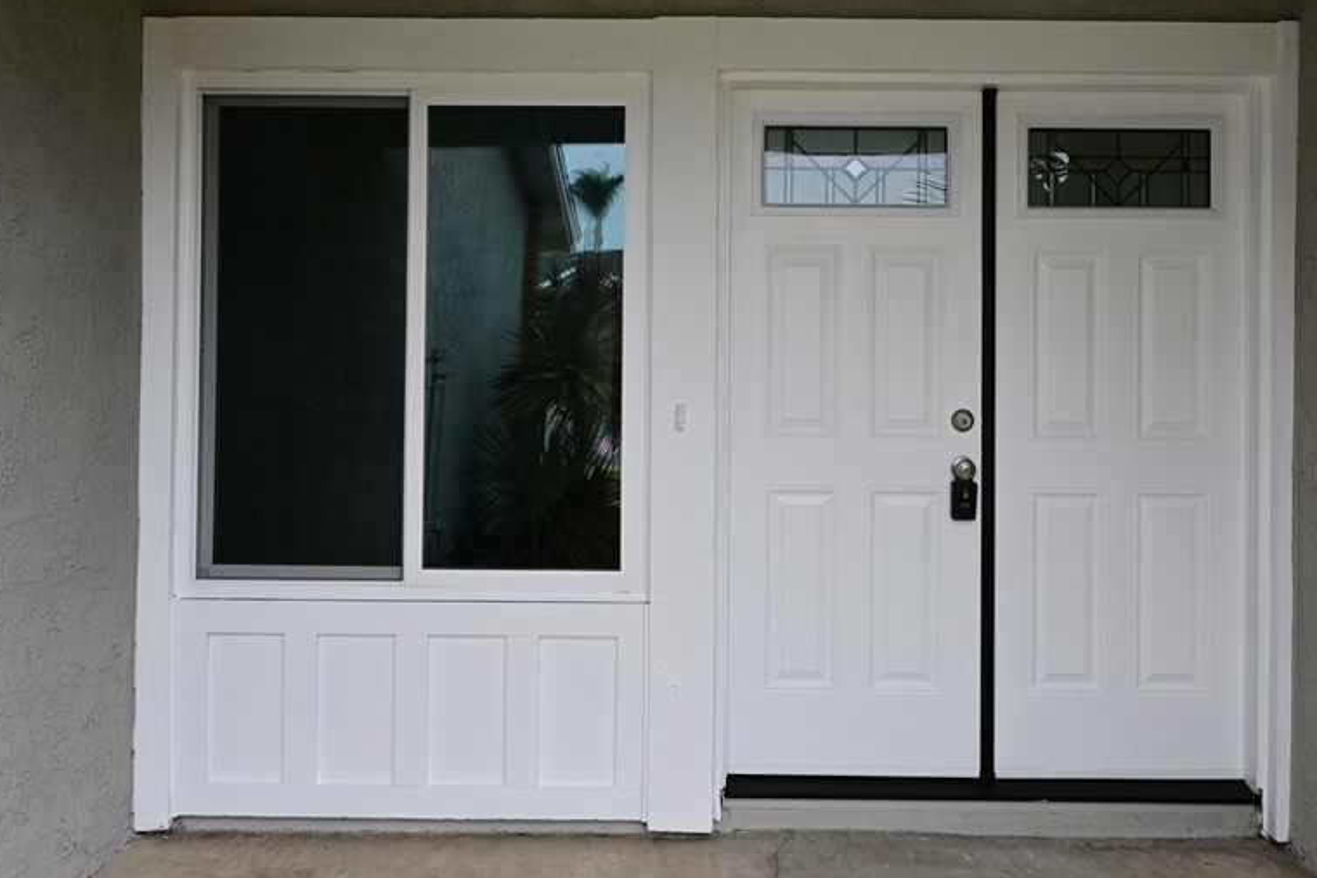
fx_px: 1147
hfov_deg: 59.6
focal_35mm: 31
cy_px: 323
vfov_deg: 41.6
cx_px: 723
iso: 280
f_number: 11
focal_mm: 15.5
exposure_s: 1/125
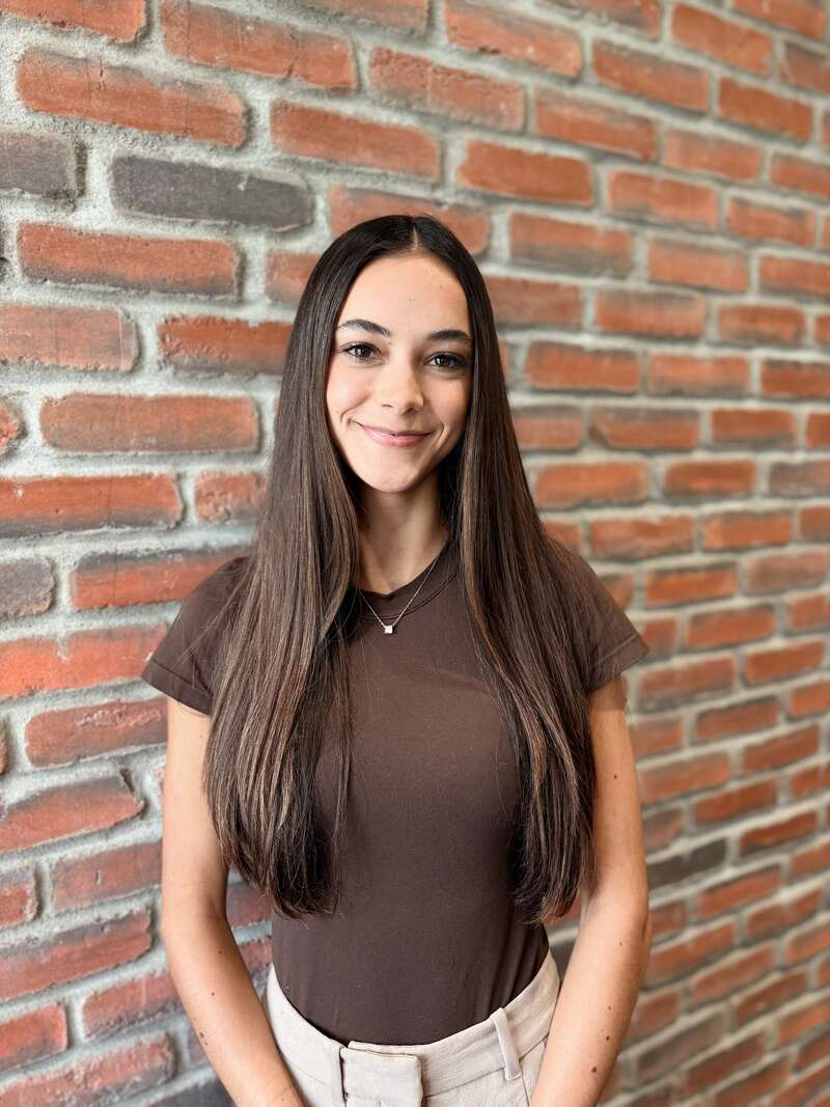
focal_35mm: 26
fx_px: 831
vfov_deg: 67.3
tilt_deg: -7.5
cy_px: 554
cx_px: 415
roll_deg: +0.5
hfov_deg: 53.1
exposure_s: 1/60
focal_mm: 5.96
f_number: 1.6
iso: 80
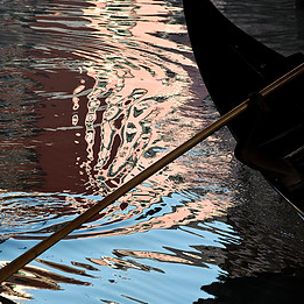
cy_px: 213
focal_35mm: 212
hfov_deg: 8.3
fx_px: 2106
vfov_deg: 8.2
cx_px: 132
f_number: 8
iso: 800
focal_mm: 145
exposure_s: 1/320
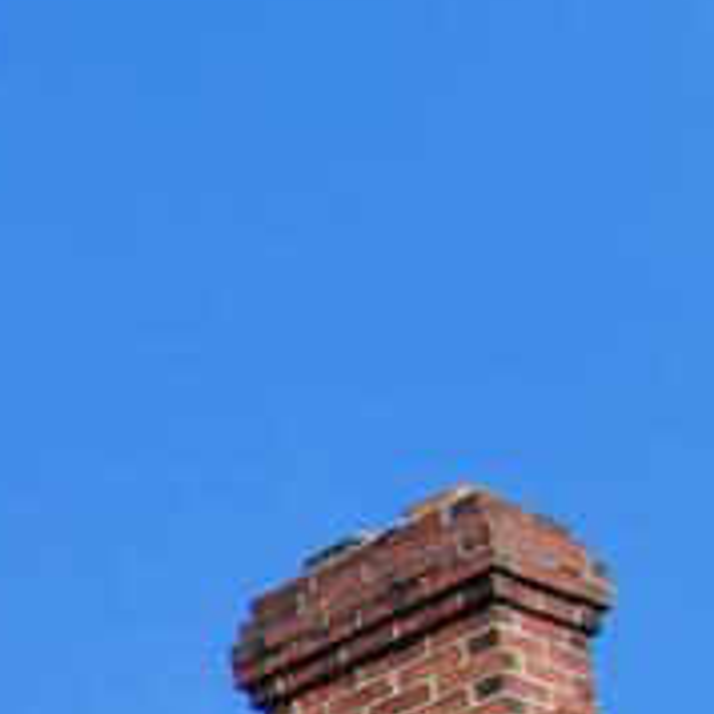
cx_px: -2688
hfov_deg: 4.6
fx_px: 7771
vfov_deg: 4.9
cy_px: 2417
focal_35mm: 333
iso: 125
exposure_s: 1/250
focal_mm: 34
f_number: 10
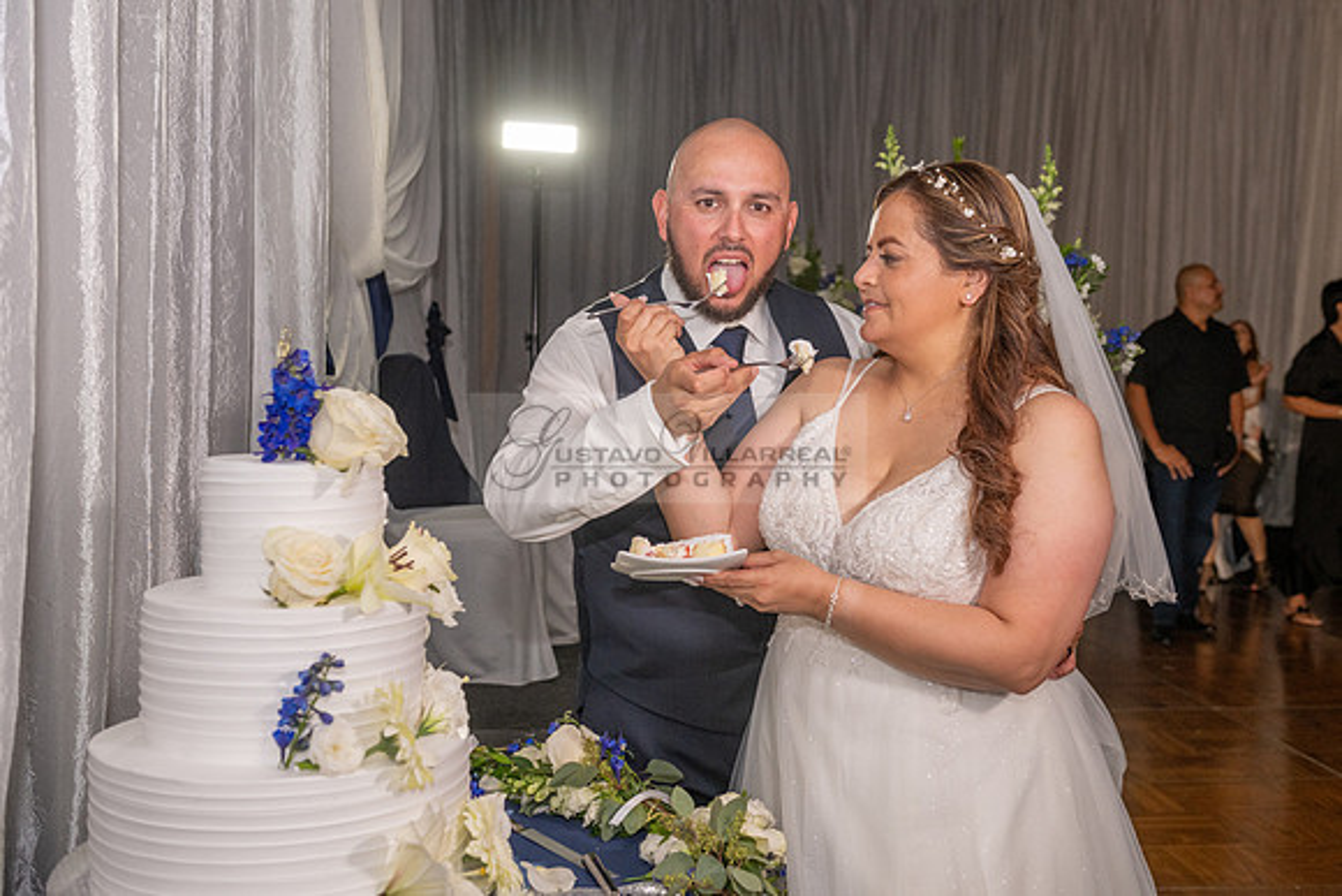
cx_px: 671
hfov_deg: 48.4
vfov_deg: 33.4
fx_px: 1491
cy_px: 448
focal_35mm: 40
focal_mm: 40
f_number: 4.5
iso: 1600
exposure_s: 1/200
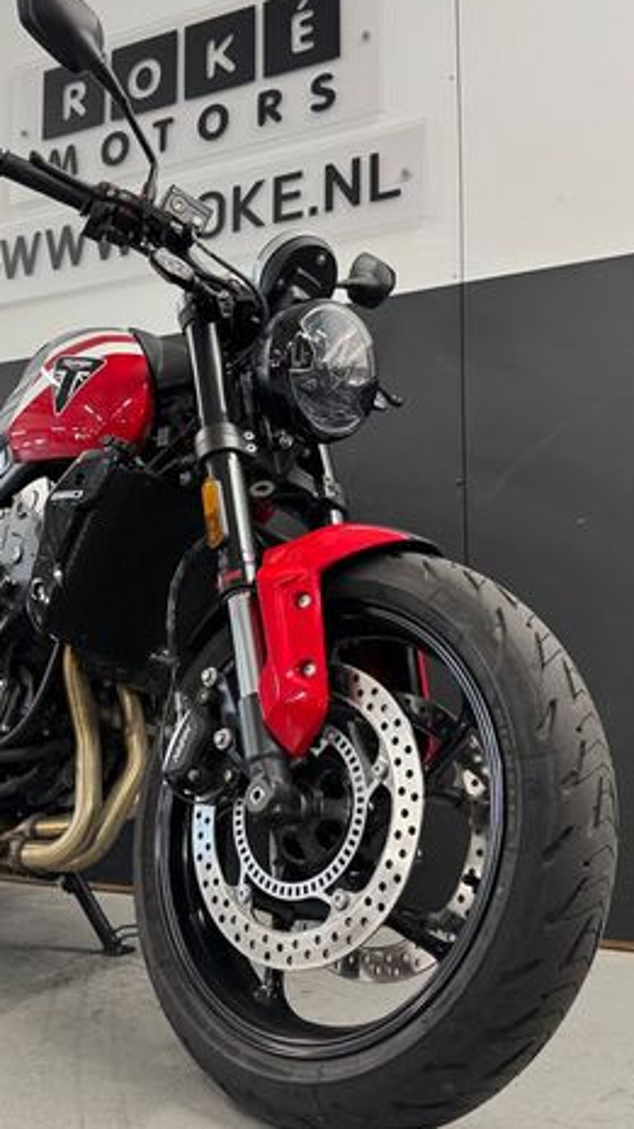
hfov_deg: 32.4
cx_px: 185
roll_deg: -1.2
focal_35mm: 36
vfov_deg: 55.3
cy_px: 551
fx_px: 1078
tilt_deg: +7.8
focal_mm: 6.76
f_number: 1.78
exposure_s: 1/100
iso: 200
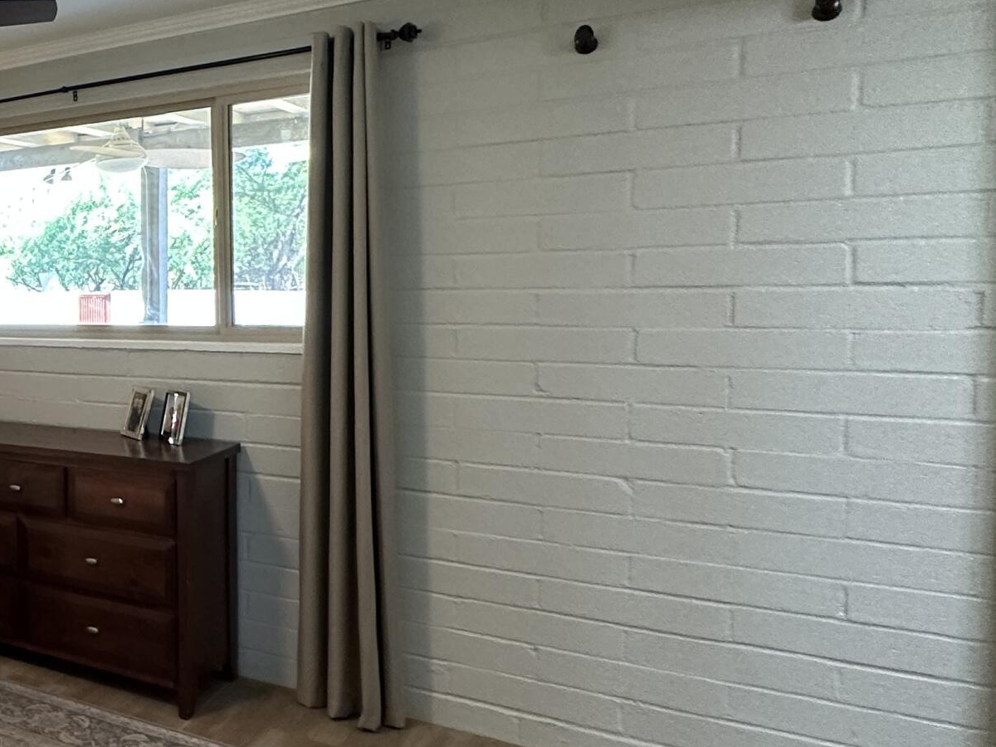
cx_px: -217
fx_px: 1007
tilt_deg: -3.6
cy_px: 334
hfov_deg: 38.1
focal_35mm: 35
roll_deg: +1.2
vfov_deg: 40.6
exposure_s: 1/120
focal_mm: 2.22
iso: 320
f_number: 2.2
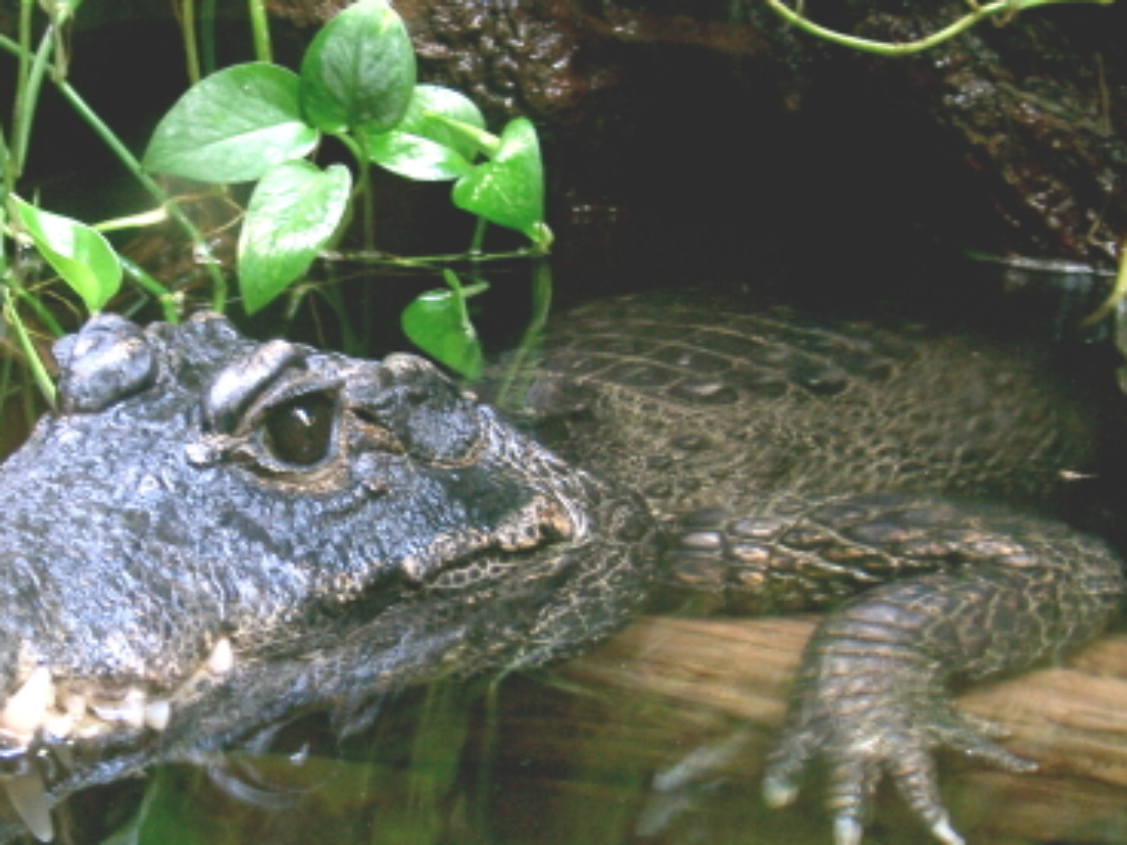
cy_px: 530
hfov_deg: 23.3
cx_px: 296
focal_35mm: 83
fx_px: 2702
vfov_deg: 17.8
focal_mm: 11.4
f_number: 3.3
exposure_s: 1/8
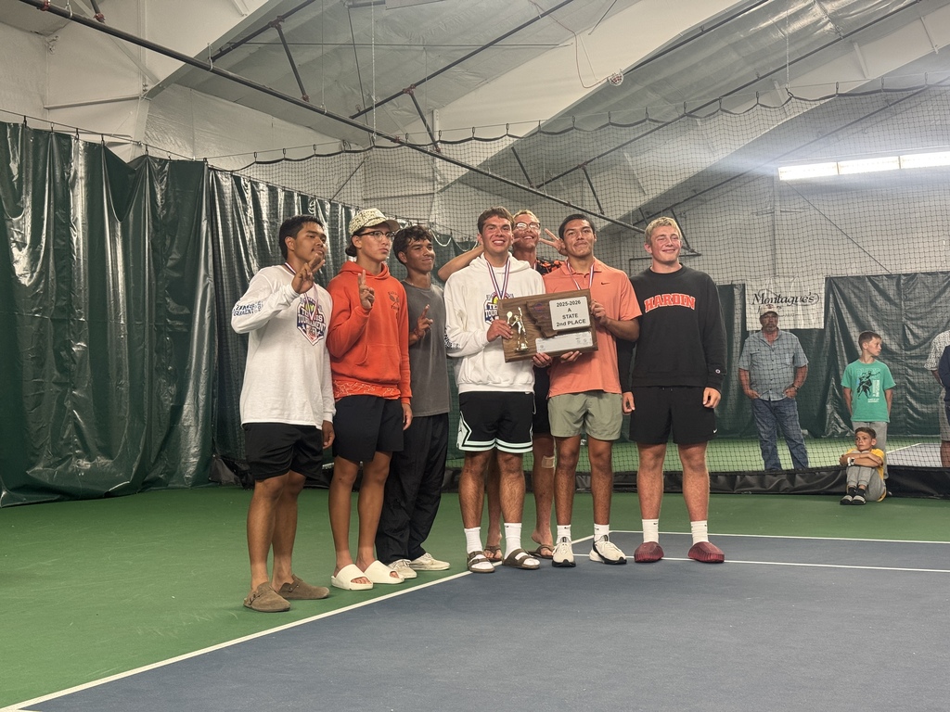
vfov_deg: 30.3
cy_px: 356
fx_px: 1317
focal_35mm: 48
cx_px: 475
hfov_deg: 39.7
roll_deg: +1.4
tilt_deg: +1.3
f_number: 1.78
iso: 160
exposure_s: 1/60
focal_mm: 6.76
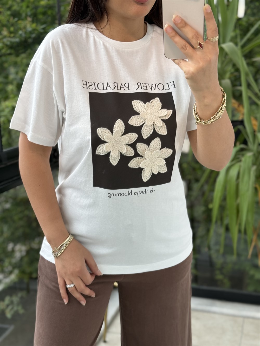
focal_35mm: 48
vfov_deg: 39.7
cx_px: 130
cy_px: 173
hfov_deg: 30.3
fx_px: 481
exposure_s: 1/138
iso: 50
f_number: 1.78
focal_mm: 6.76
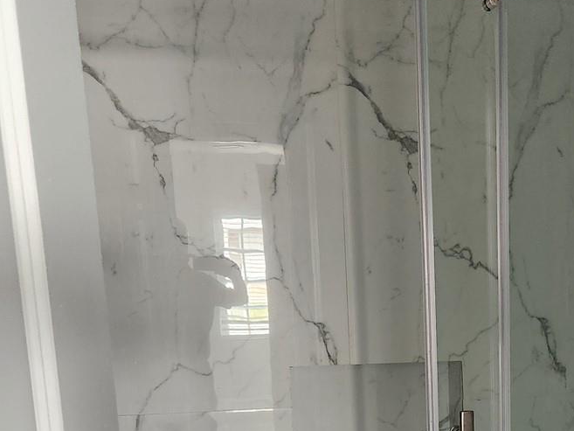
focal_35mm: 56
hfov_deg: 32.8
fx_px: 929
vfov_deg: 24.4
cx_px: 502
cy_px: 469
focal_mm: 5.4
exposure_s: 1/120
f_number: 1.8
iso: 640
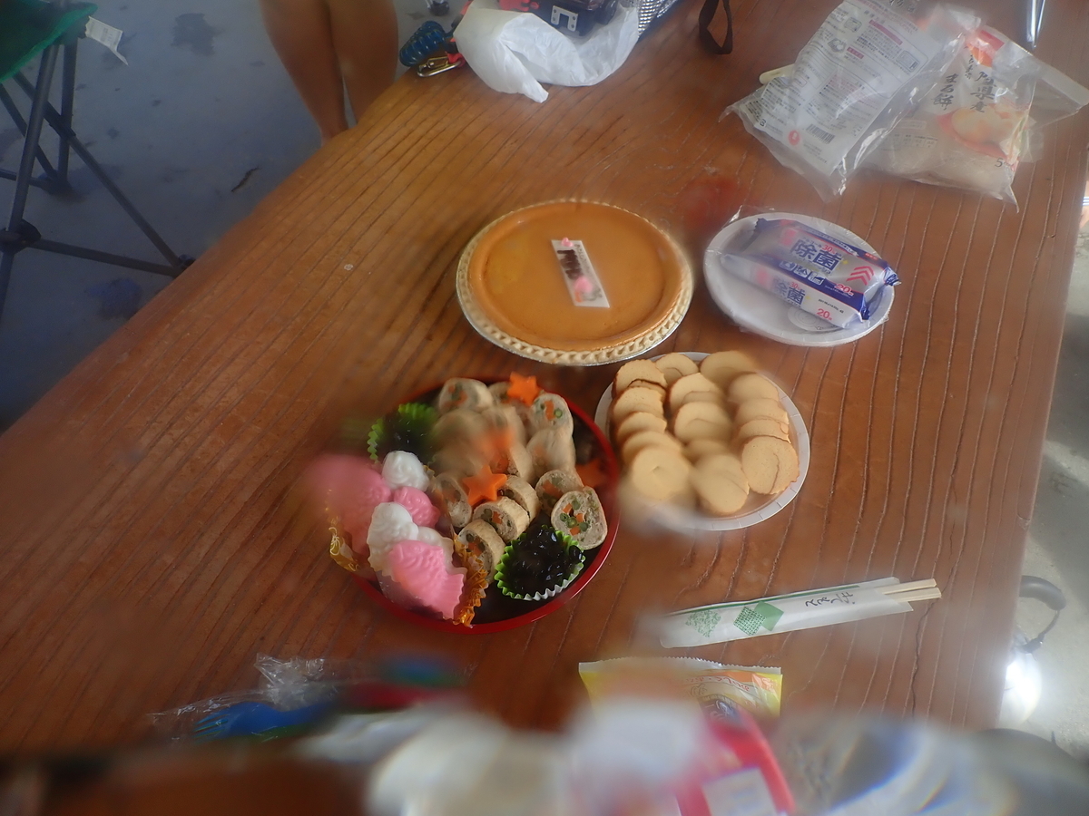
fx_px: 786
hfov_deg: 69.4
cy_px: 408
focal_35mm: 25
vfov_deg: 54.9
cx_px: 544
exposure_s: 1/320
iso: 100
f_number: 2.8
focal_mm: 4.5
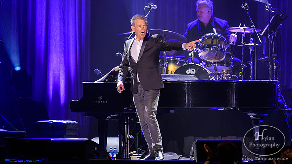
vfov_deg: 2.9
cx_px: 146
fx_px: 3259
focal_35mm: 421
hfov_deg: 5.1
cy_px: 76
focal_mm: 300
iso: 2000
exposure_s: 1/250
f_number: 5
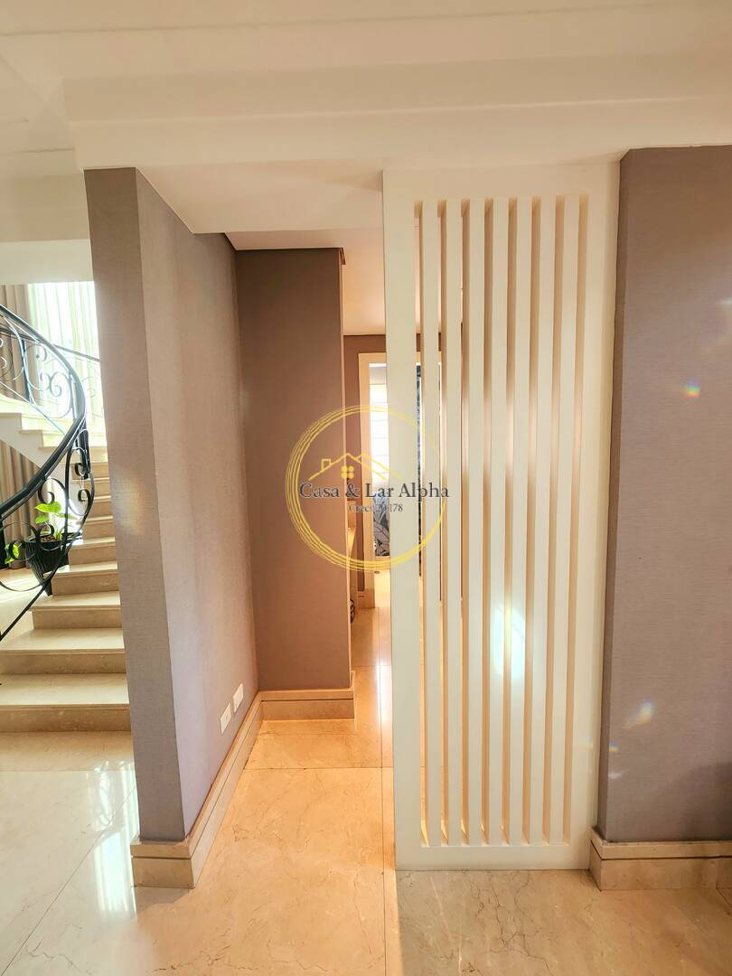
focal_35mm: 13
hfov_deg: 89.9
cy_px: 488
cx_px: 366
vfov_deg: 106.2
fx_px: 367
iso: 250
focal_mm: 2.2
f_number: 2.2
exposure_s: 1/60.2
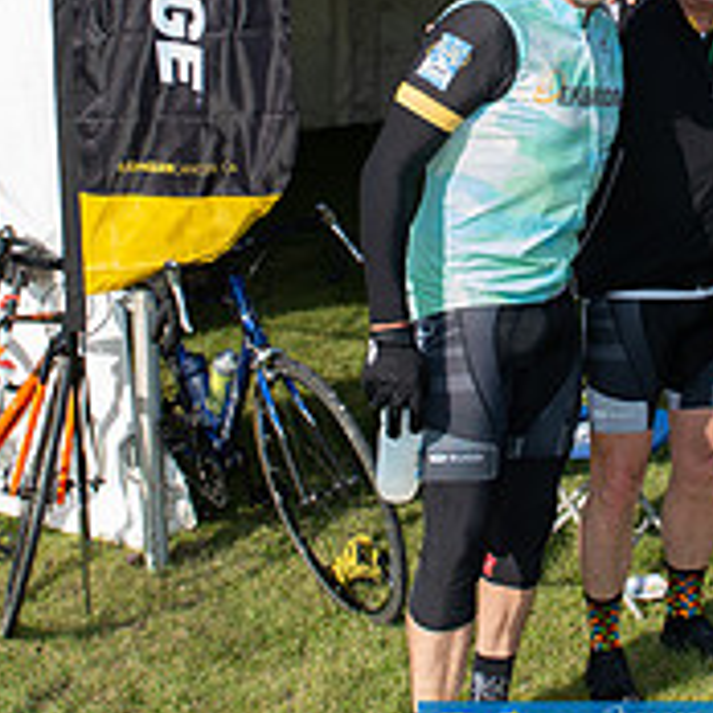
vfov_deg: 24.8
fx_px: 1585
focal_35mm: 68
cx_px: 586
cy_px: 117
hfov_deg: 24.9
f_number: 10
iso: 250
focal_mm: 24
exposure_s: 1/200
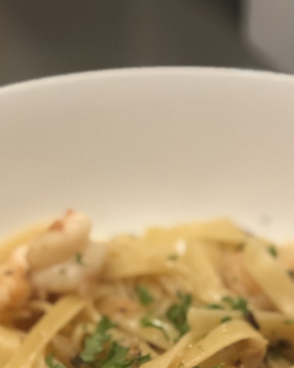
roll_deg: -1.1
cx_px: 180
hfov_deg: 10.9
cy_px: 270
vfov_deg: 13.6
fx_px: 1533
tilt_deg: -34.2
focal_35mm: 141
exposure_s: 1/30
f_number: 2.4
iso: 125
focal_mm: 6
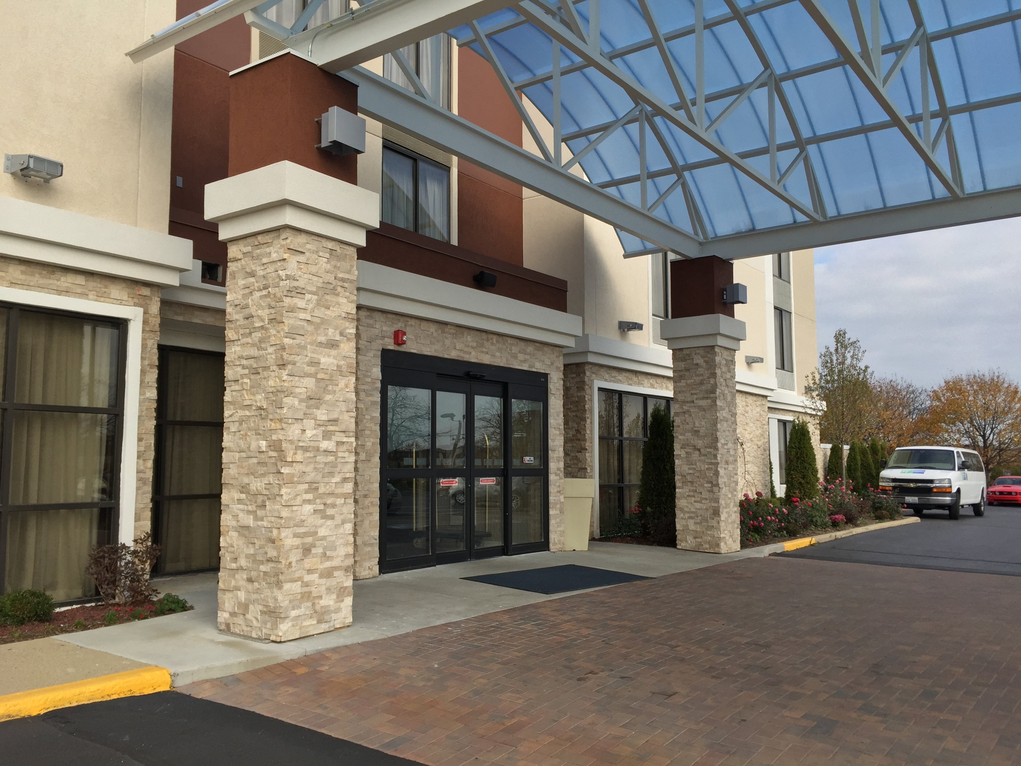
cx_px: 510
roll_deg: -0.4
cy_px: 383
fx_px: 855
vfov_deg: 48.2
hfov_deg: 61.7
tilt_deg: +5.6
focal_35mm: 29
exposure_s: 1/1319
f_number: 2.2
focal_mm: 4.15
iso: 32
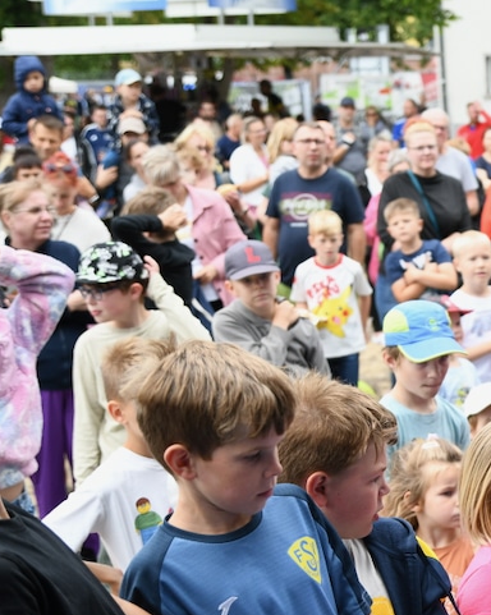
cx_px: 675
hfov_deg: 16.8
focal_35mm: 85
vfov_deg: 22.3
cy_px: 444
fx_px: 1546
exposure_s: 1/1600
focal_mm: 34
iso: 640
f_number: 2.8
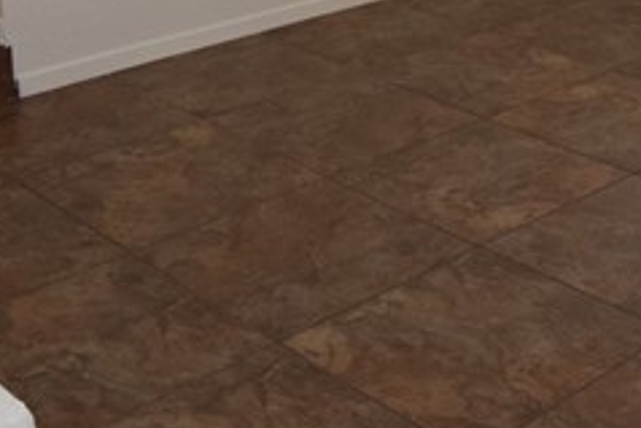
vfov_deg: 16.6
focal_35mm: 75
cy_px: -205
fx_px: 1341
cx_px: 582
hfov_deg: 26.0
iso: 800
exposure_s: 1/125
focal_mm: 11
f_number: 5.6
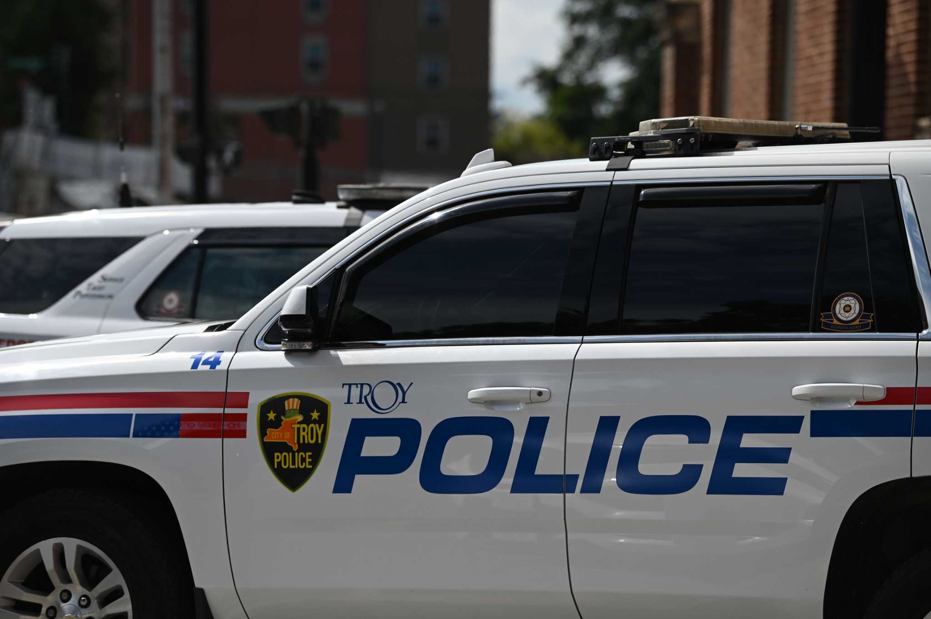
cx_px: 466
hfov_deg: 13.7
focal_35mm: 150
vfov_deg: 9.1
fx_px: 3876
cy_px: 310
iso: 320
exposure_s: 1/8000
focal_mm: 150
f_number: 4
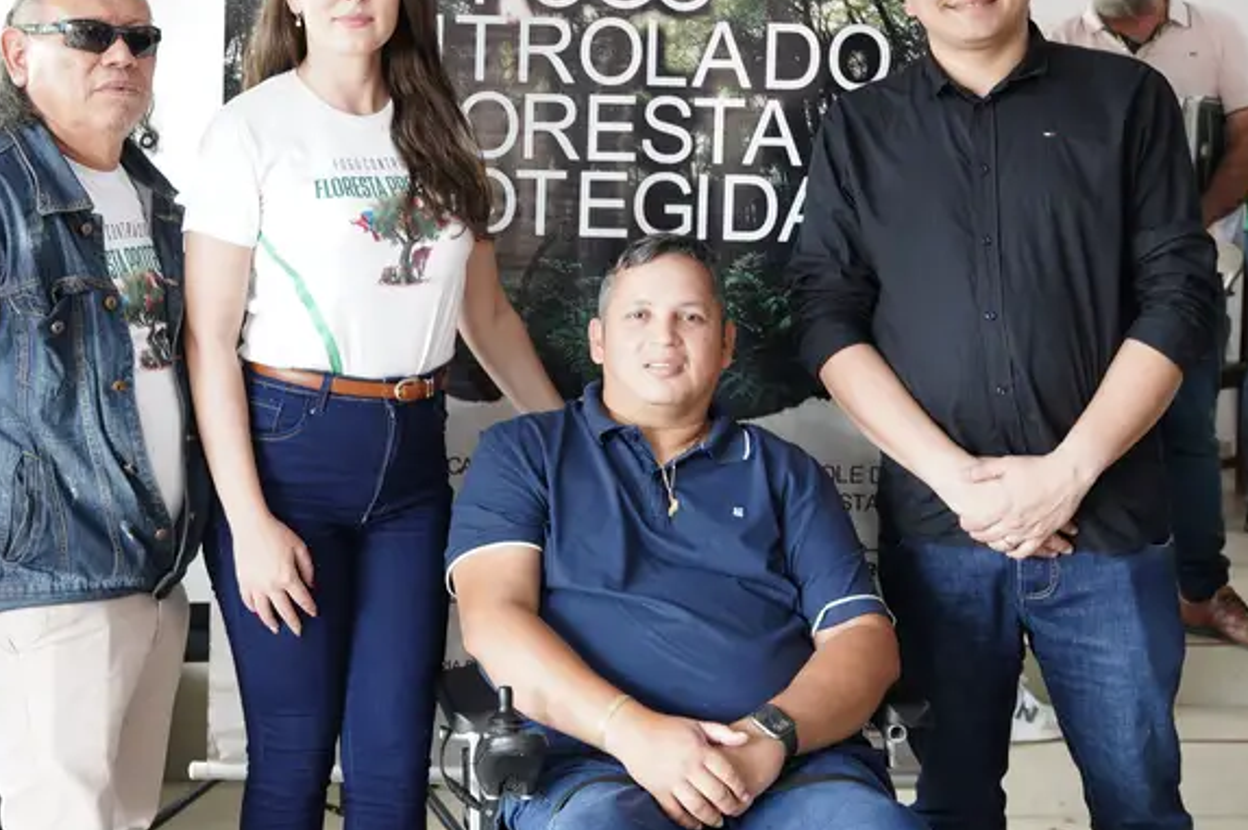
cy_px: 281
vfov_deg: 24.9
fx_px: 1870
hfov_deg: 36.2
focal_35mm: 54
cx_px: 351
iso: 1600
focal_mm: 24
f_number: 3.5
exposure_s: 1/160
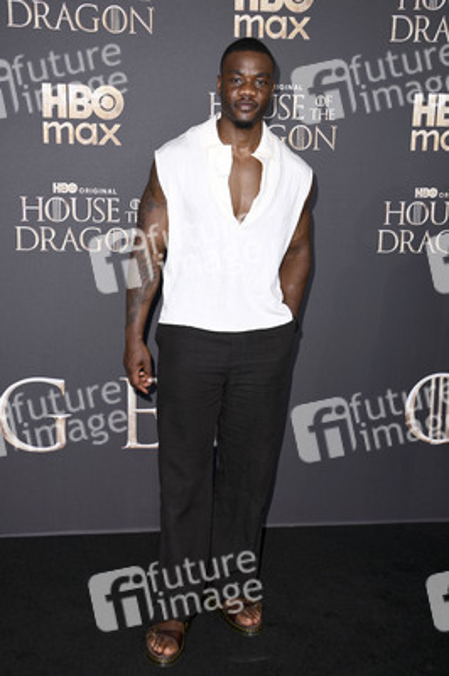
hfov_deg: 30.5
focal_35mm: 44
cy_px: 338
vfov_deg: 44.5
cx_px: 224
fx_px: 825
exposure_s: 1/250
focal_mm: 44
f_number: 5.6
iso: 200
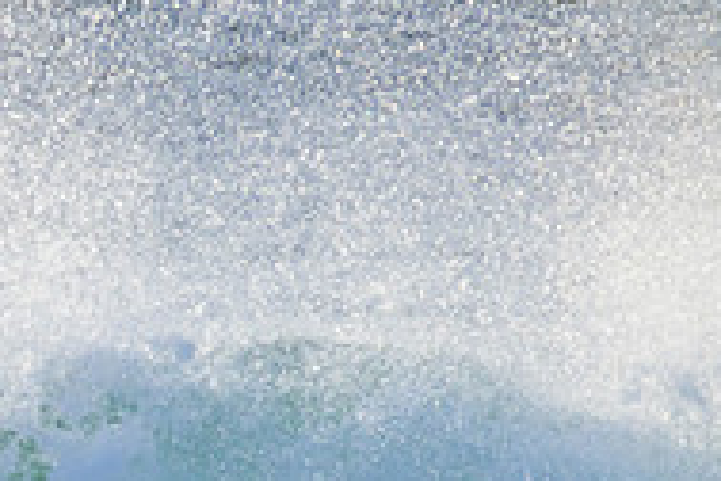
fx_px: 49064
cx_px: -298
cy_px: 723
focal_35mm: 2450
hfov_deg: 0.8
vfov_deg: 0.6
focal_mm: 800
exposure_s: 1/2000
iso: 1250
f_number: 11
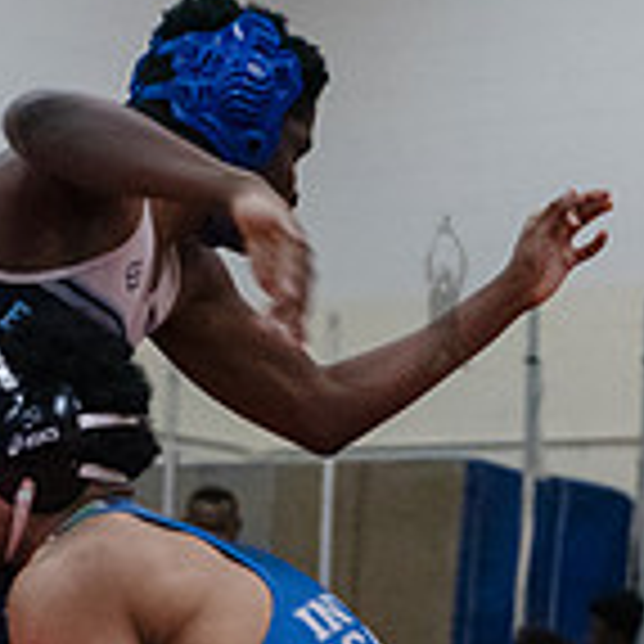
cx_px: 441
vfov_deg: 9.0
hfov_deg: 9.1
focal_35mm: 193
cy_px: 727
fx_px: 4062
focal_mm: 56
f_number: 3.2
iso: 8000
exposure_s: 1/400
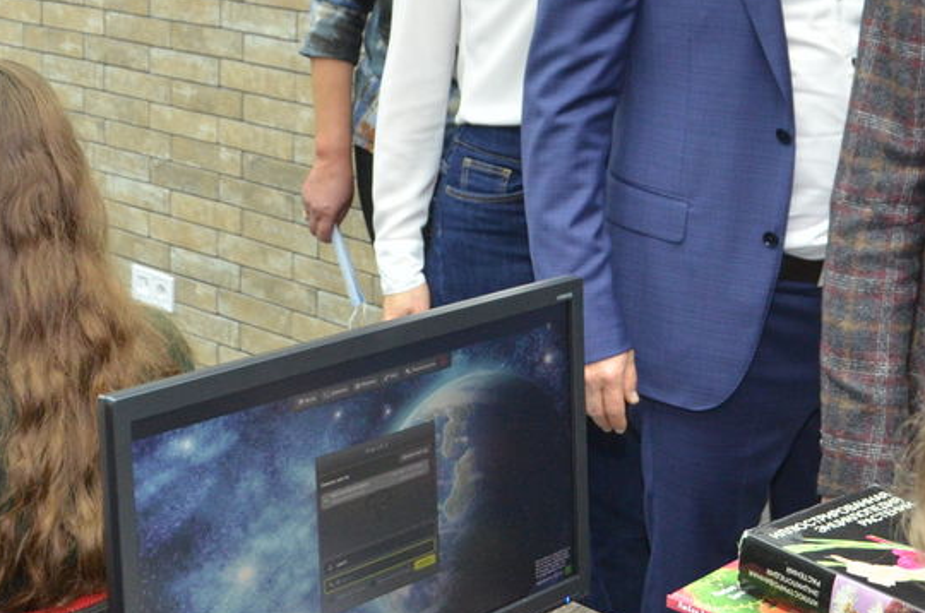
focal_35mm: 70
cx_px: 577
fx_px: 1795
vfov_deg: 19.2
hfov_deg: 28.8
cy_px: 114
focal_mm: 18
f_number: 5
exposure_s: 1/250
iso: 800
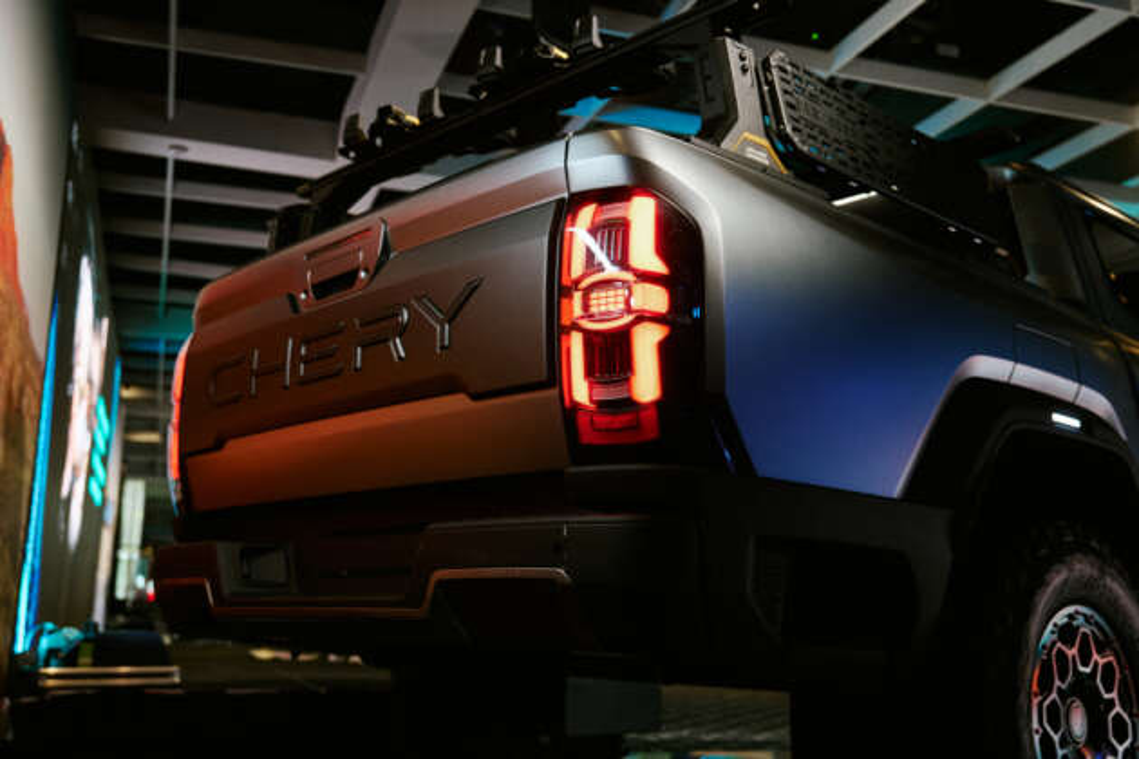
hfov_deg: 51.9
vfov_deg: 35.9
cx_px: 570
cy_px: 380
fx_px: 1171
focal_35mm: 37
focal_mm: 37
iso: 500
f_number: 2.8
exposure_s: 1/50
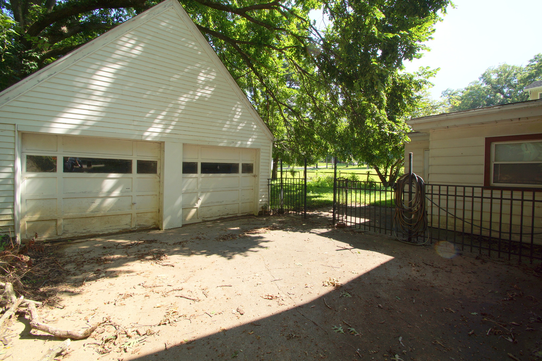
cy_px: 180
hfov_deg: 100.4
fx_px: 226
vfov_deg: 77.3
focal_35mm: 15
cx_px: 271
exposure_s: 1/100
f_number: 8
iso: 100
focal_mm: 10
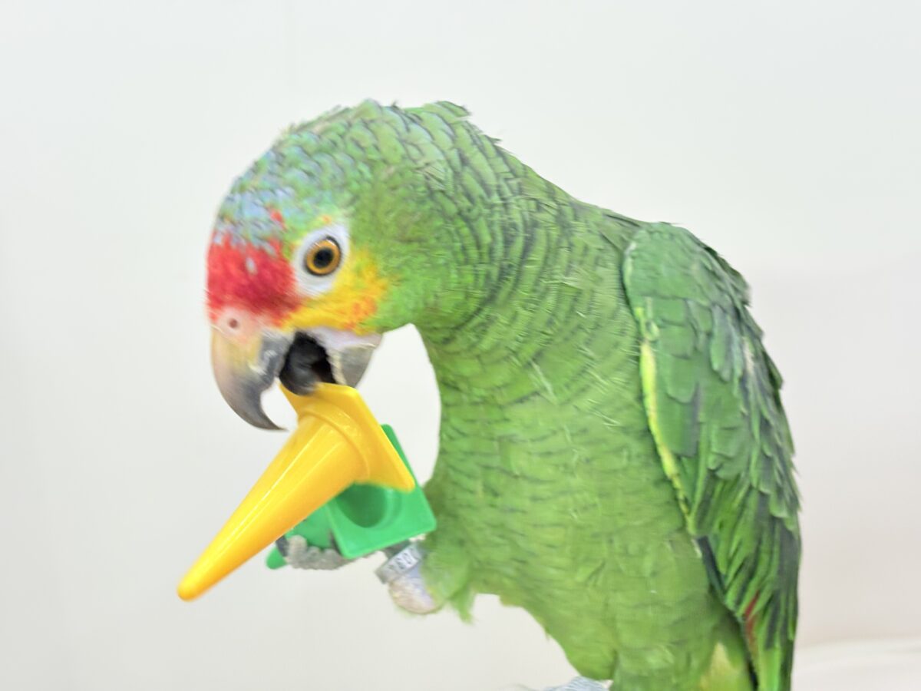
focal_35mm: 52
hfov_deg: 36.8
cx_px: 460
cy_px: 346
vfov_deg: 28.0
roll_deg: +0.2
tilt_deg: -0.1
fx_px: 1384
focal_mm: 5.96
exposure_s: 1/50
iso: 64
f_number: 1.6
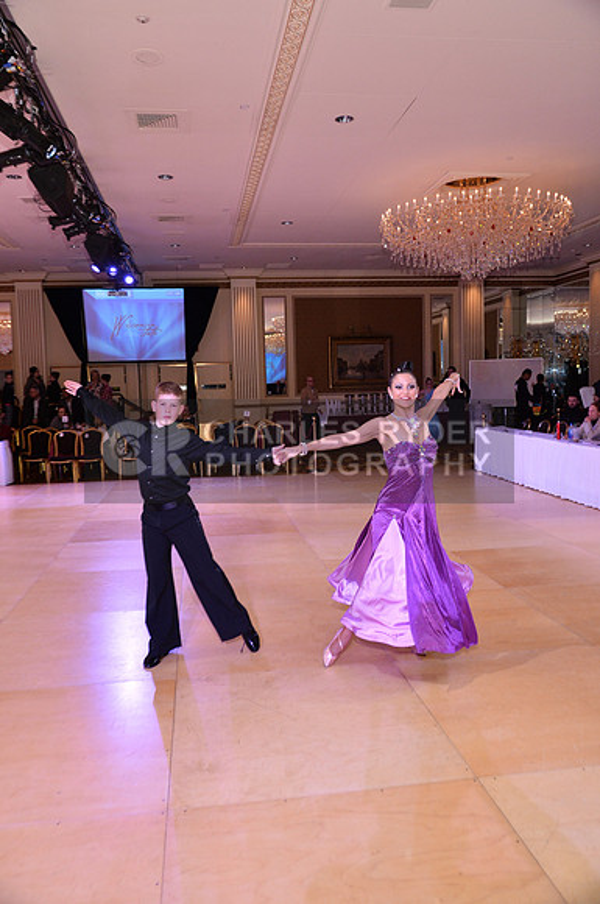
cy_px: 452
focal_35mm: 38
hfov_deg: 35.0
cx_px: 300
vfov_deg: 50.8
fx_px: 953
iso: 1600
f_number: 5.6
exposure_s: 1/250
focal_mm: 38
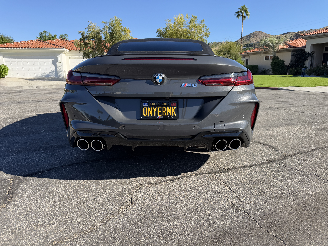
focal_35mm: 24
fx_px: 227
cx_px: 164
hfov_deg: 71.6
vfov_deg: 56.8
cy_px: 123
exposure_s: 1/2445
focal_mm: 6.76
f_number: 1.78
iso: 80
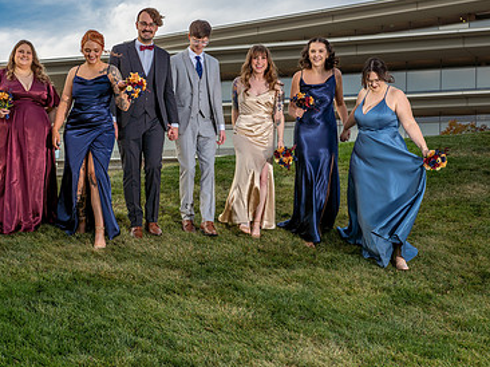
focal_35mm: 61
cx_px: 130
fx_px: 863
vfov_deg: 23.9
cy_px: 139
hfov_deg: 31.2
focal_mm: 40
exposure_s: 1/250
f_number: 6.3
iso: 100
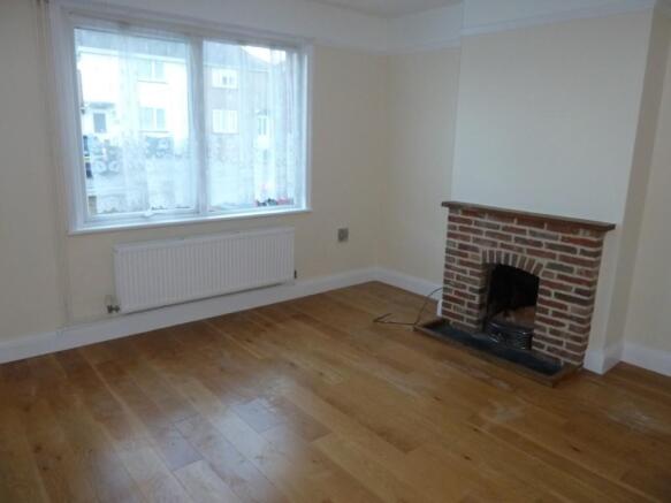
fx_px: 485
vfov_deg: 54.9
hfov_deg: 69.4
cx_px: 336
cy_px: 252
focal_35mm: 25
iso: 250
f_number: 3.3
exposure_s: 1/30
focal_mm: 4.1
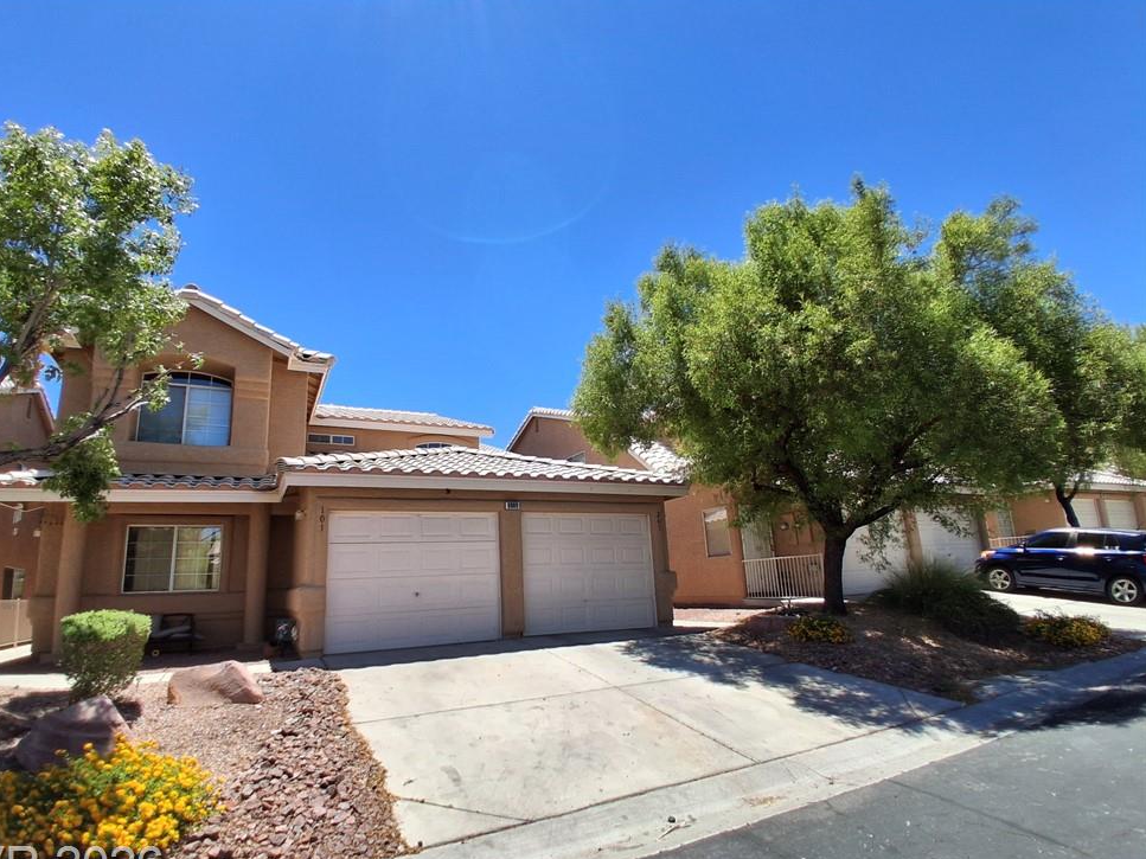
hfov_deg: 87.7
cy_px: 445
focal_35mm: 18
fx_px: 596
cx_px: 543
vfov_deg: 71.6
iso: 50
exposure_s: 1/1280
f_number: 2.2
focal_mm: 1.4
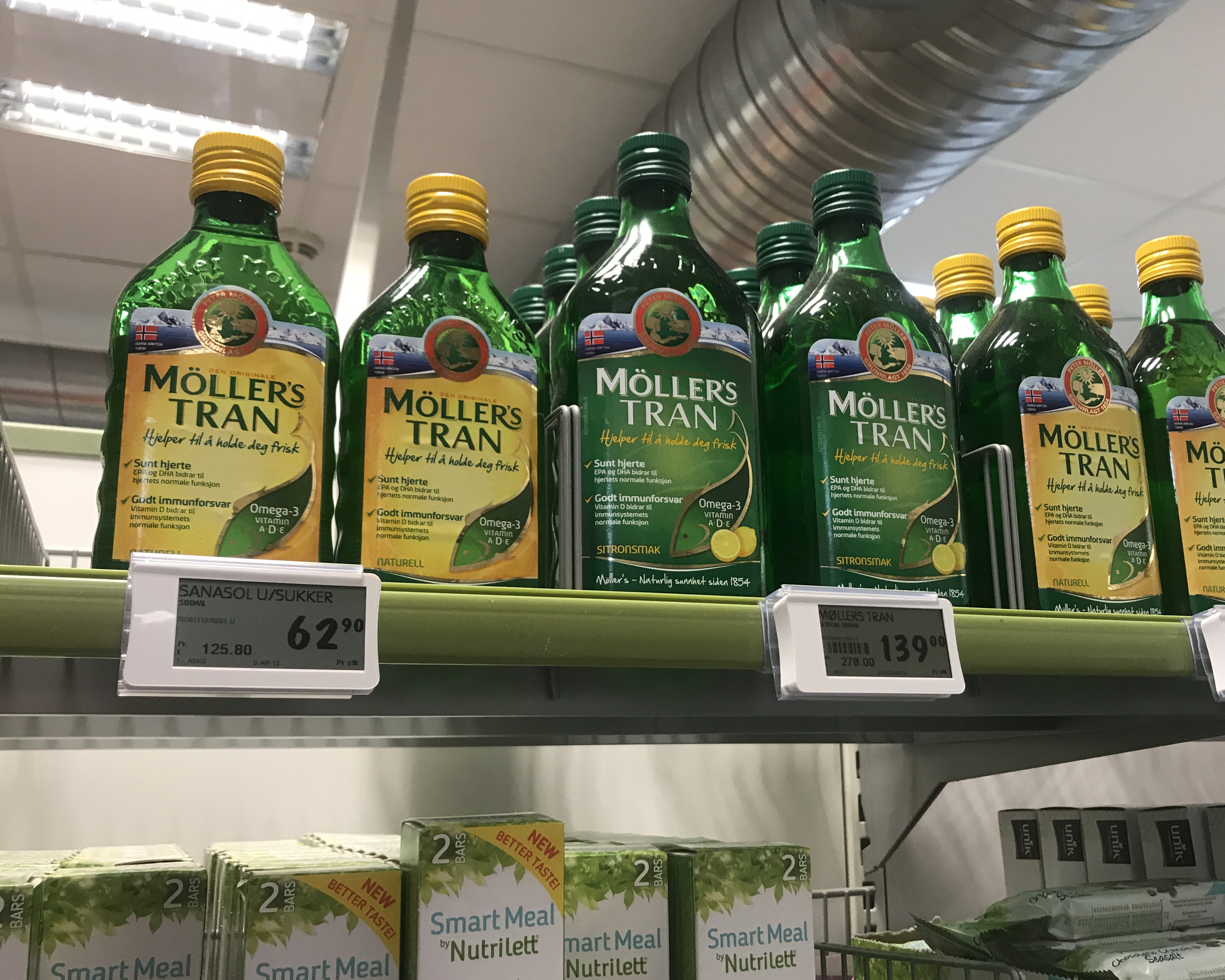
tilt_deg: +13.3
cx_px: 696
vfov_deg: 44.5
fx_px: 1196
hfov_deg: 54.0
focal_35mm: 33
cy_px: 518
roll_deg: +1.2
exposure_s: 1/25
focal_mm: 3.99
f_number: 1.8
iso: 32
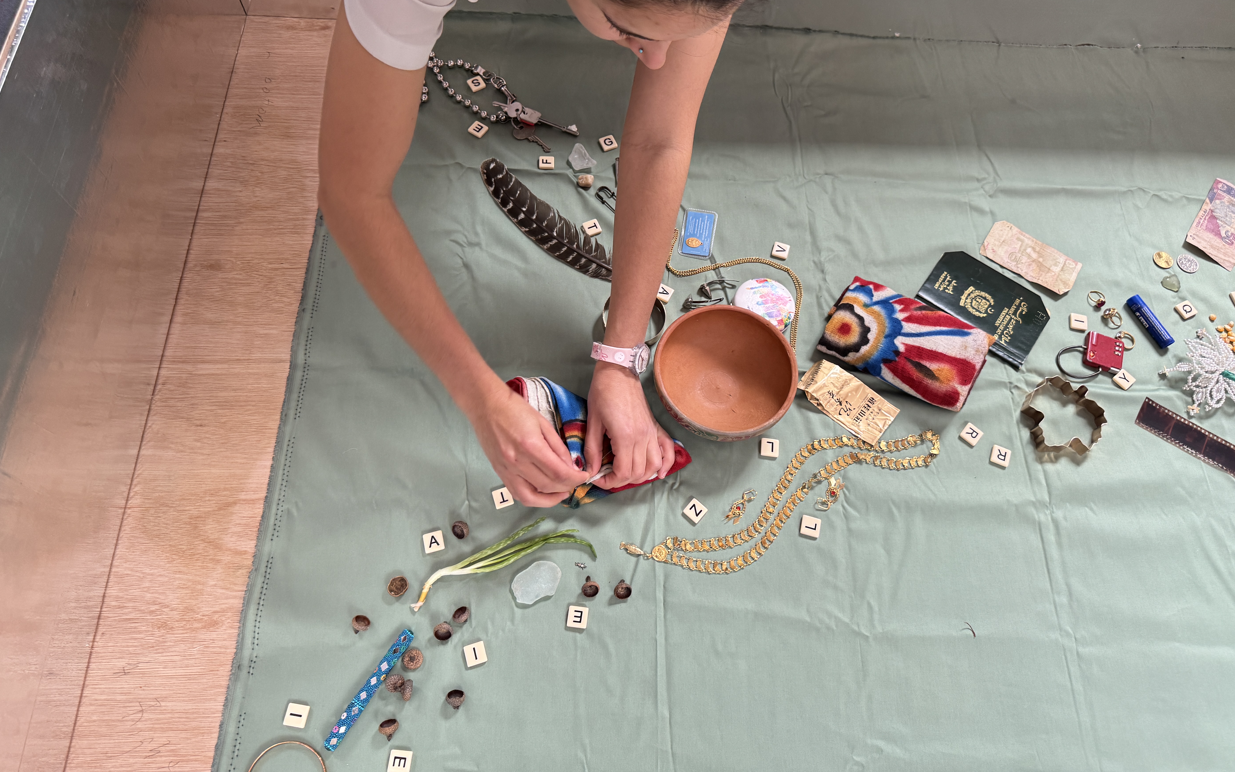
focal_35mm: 26
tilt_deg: -62.9
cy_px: 301
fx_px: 875
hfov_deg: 70.4
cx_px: 615
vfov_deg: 47.3
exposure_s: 1/50
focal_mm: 6.76
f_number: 1.78
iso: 200
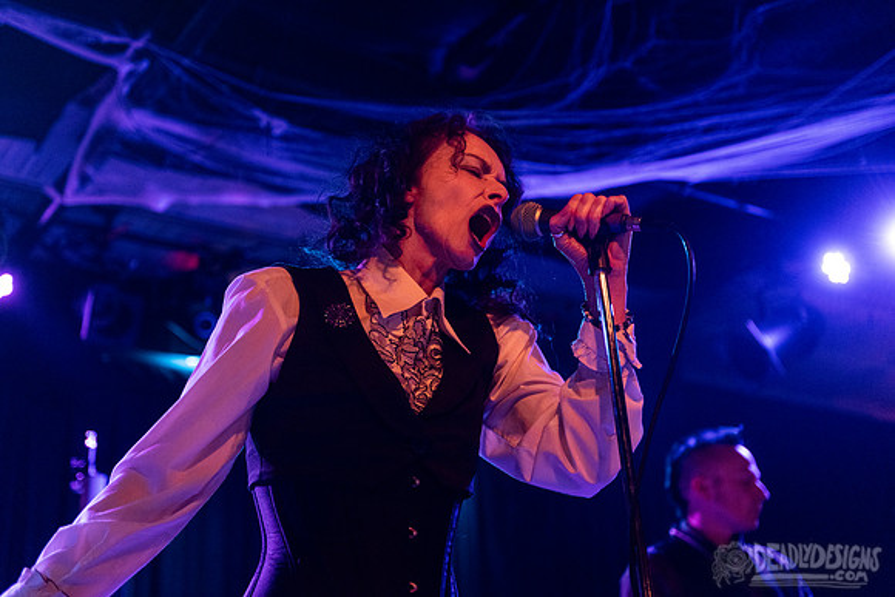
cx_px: 448
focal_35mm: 56
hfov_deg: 35.6
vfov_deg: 24.2
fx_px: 1392
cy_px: 298
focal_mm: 56
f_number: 3.2
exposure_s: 1/100
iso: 3200
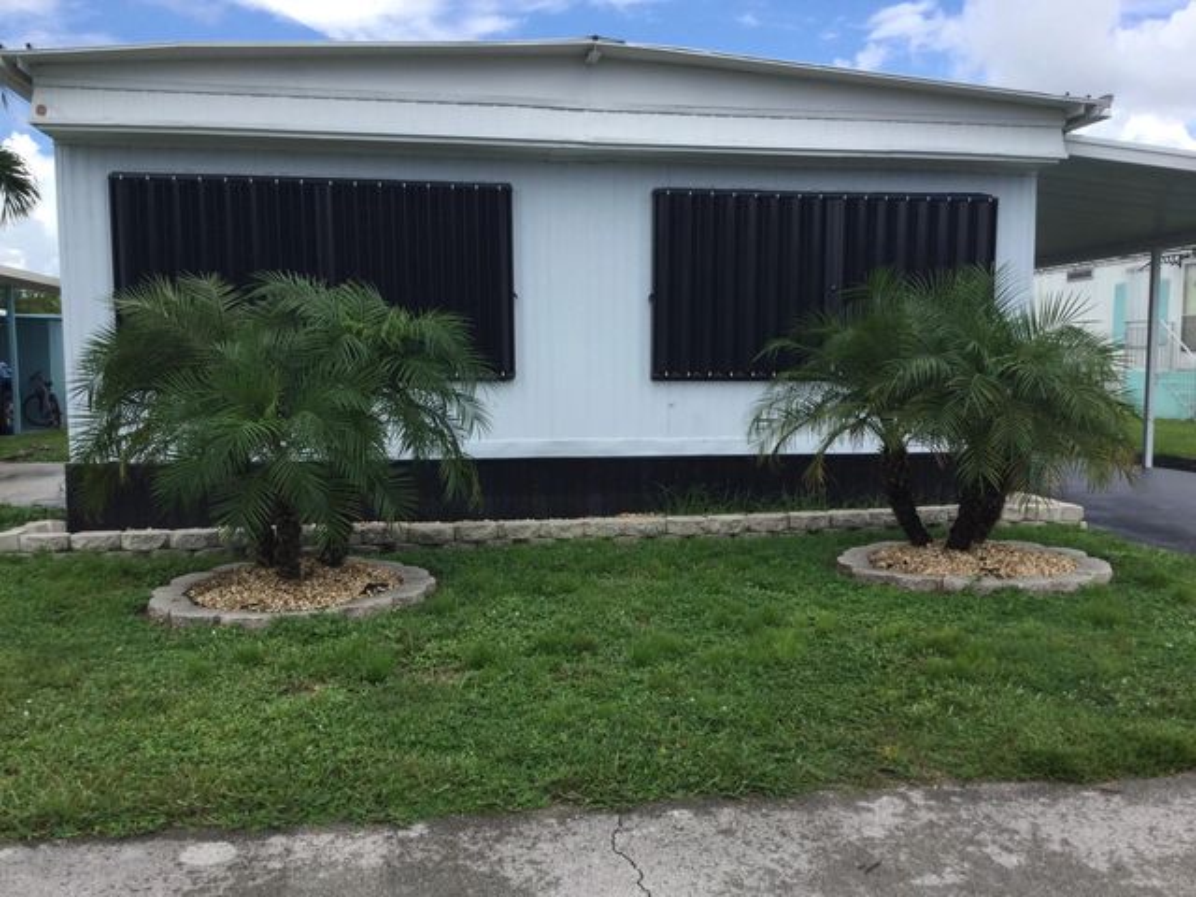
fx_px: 1071
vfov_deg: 45.4
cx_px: 598
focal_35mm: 31
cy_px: 448
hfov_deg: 58.4
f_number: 2.4
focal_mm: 3.3
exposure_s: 1/840
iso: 25
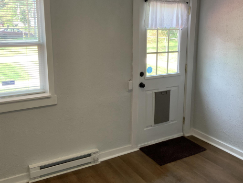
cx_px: 143
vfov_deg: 37.6
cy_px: 76
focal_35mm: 38
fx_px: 267
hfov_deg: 48.7
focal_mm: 3
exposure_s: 1/120
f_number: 1.8
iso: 64
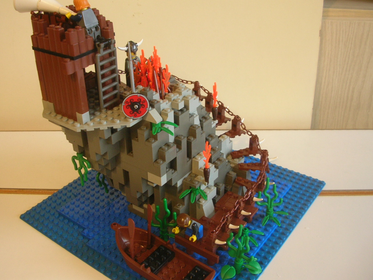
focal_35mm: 39
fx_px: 420
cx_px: 172
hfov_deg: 47.8
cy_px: 130
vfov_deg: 36.8
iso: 75
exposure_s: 1/5.6
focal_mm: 5.8
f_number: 2.8
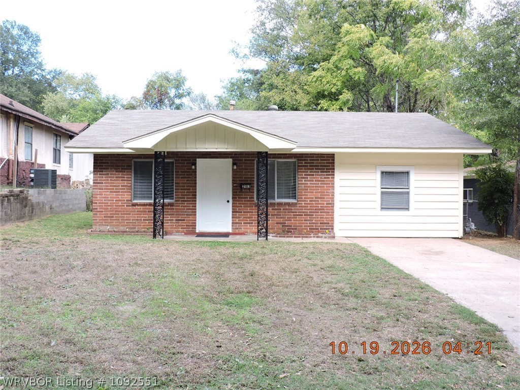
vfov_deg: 40.7
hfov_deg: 52.6
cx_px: 260
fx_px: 526
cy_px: 195
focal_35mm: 35
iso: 100
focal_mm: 6.2
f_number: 3.3
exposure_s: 1/100
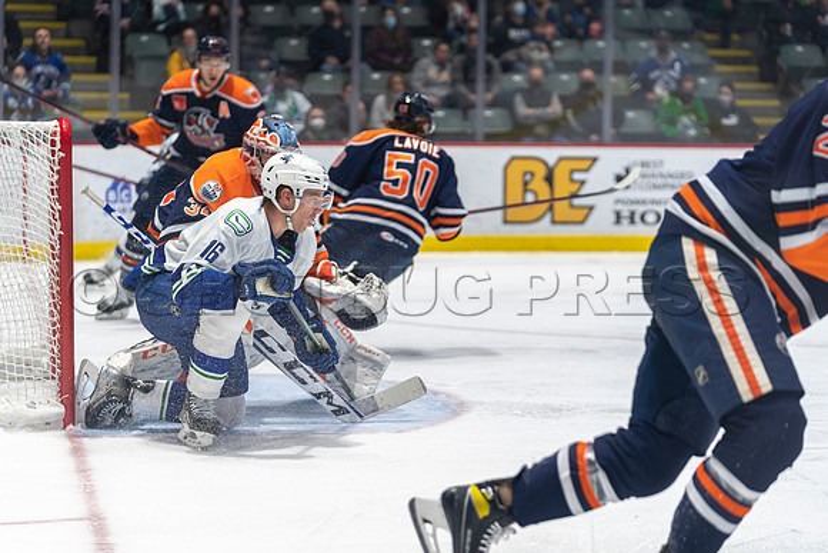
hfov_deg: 19.4
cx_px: 414
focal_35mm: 105
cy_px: 276
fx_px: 2418
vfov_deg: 13.0
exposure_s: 1/800
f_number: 2.8
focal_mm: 101
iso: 1250
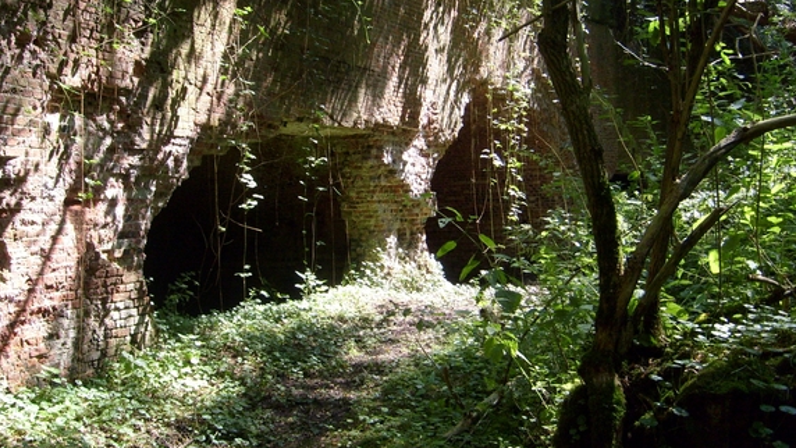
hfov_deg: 50.5
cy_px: 211
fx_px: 844
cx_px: 412
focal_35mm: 40
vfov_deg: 29.7
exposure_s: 1/180
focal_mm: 5.8
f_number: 2.8
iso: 80
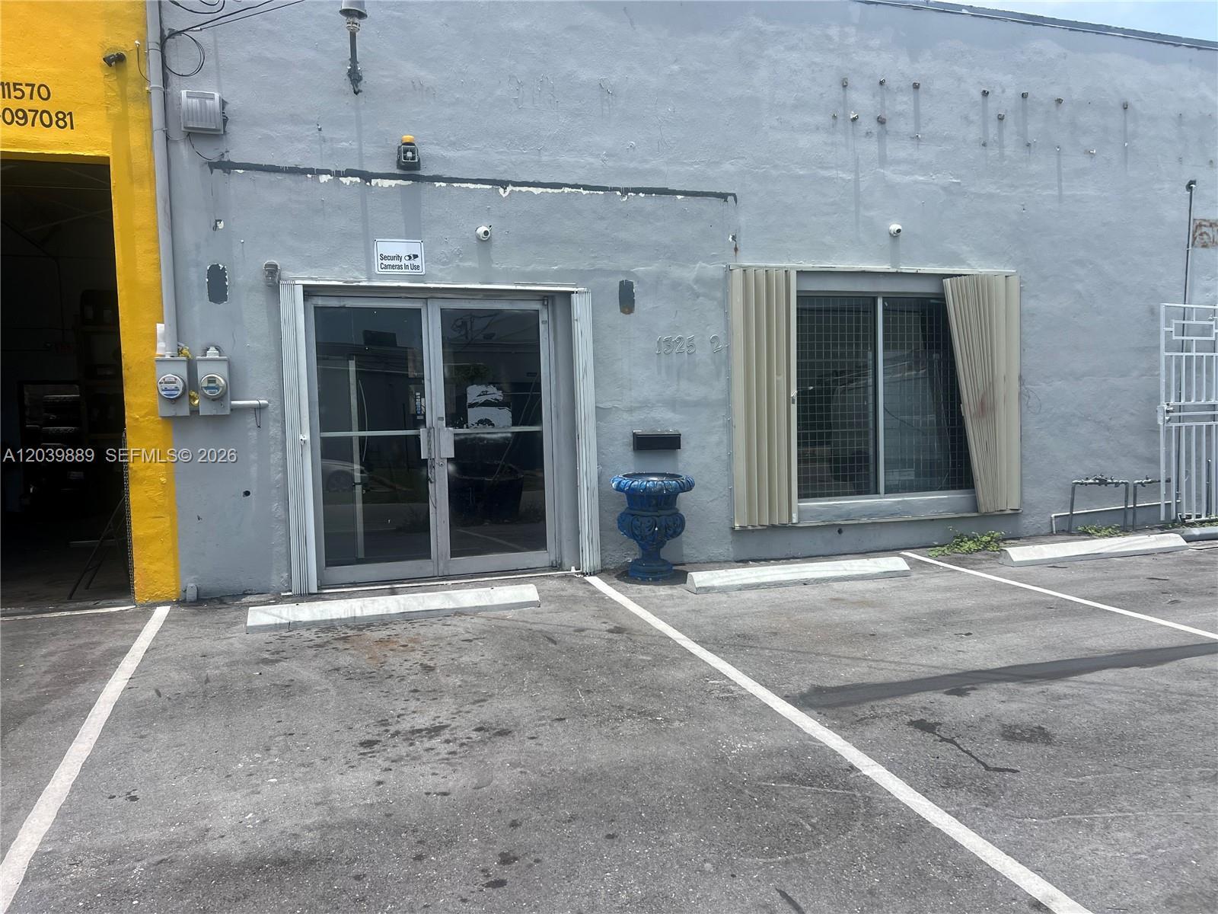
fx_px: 915
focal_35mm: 26
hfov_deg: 67.3
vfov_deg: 53.1
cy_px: 457
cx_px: 609
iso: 50
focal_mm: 5.7
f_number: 1.5
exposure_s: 1/4115
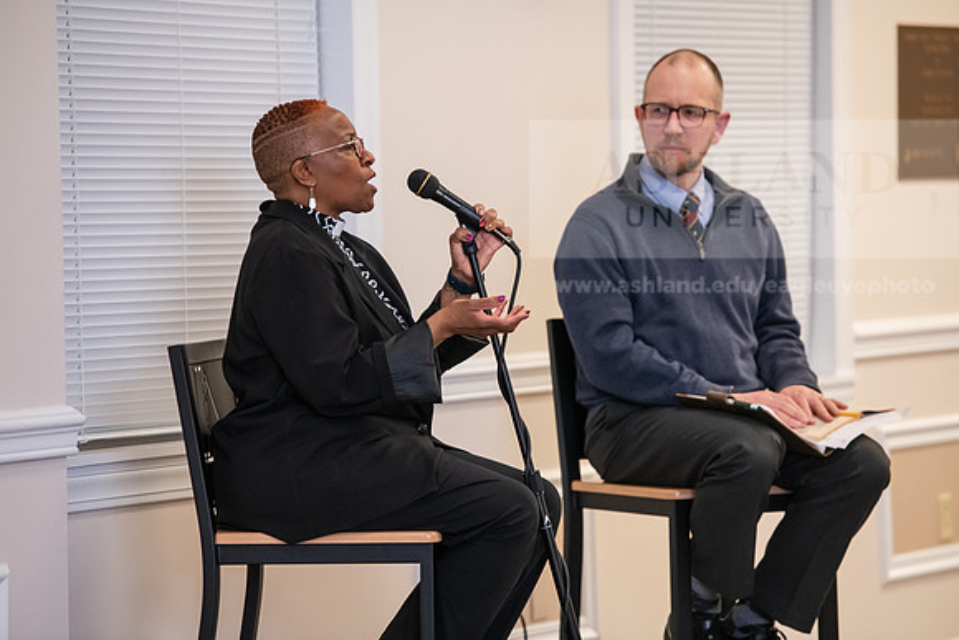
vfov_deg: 8.3
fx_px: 4396
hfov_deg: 12.4
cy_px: 320
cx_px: 480
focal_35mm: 165
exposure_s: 1/200
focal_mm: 165
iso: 3200
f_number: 3.5
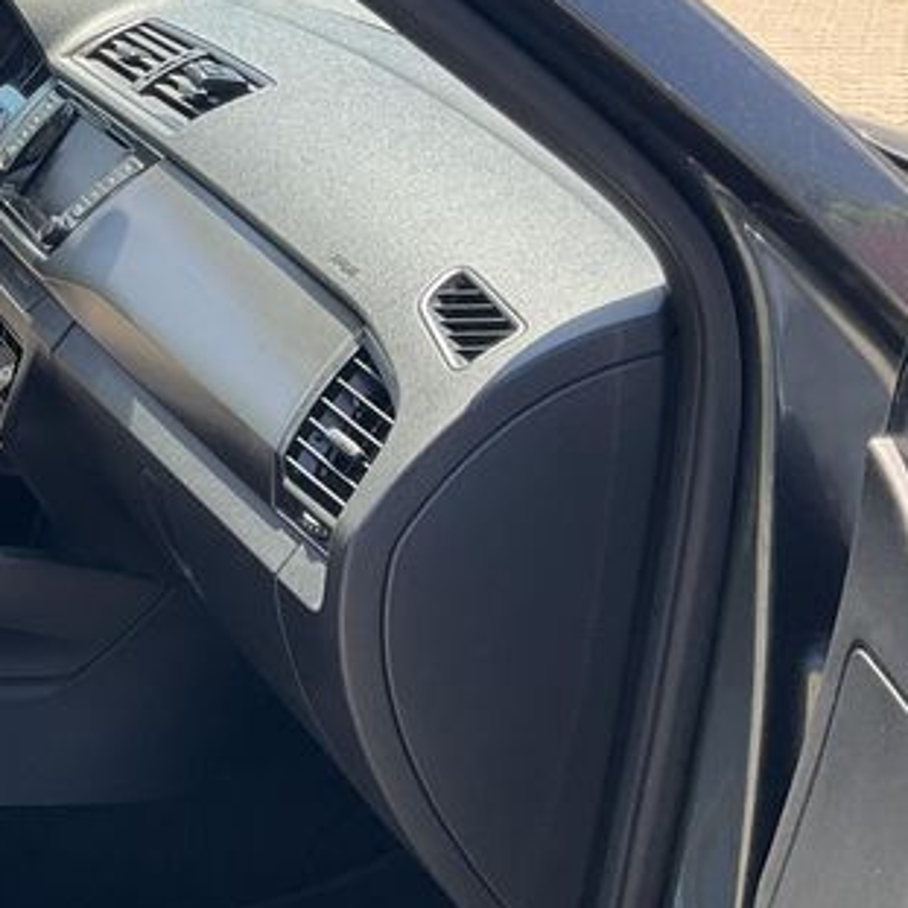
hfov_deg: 23.7
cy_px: 441
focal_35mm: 66
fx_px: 1959
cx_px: -190
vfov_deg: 26.1
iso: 25
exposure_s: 1/266
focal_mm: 3
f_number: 1.8
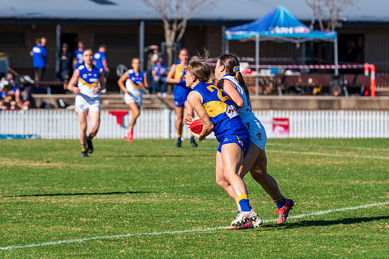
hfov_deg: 5.3
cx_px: 205
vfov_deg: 3.5
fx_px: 4222
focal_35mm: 391
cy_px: 134
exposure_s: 1/2000
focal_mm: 280
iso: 800
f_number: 9
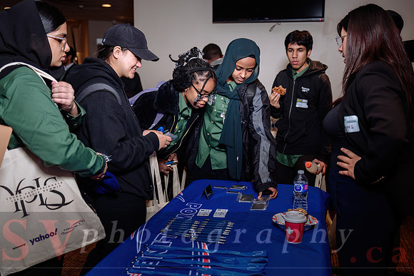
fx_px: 417
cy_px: 125
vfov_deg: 36.6
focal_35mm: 36
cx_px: 223
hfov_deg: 52.7
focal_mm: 32
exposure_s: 1/100
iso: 500
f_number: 2.8
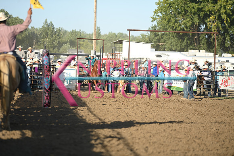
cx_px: 117
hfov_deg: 10.3
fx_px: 1300
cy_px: 78
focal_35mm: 200
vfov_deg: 6.9
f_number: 2.8
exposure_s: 1/500
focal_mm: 200
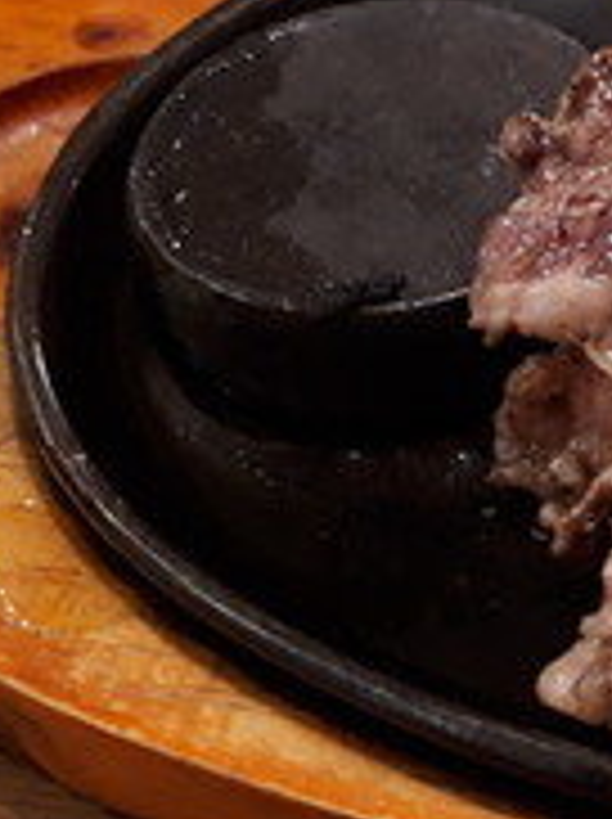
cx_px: 950
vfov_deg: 20.7
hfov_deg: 14.4
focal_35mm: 95
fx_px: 2245
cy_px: 333
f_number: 1.9
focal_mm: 3.6
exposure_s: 1/17
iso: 320
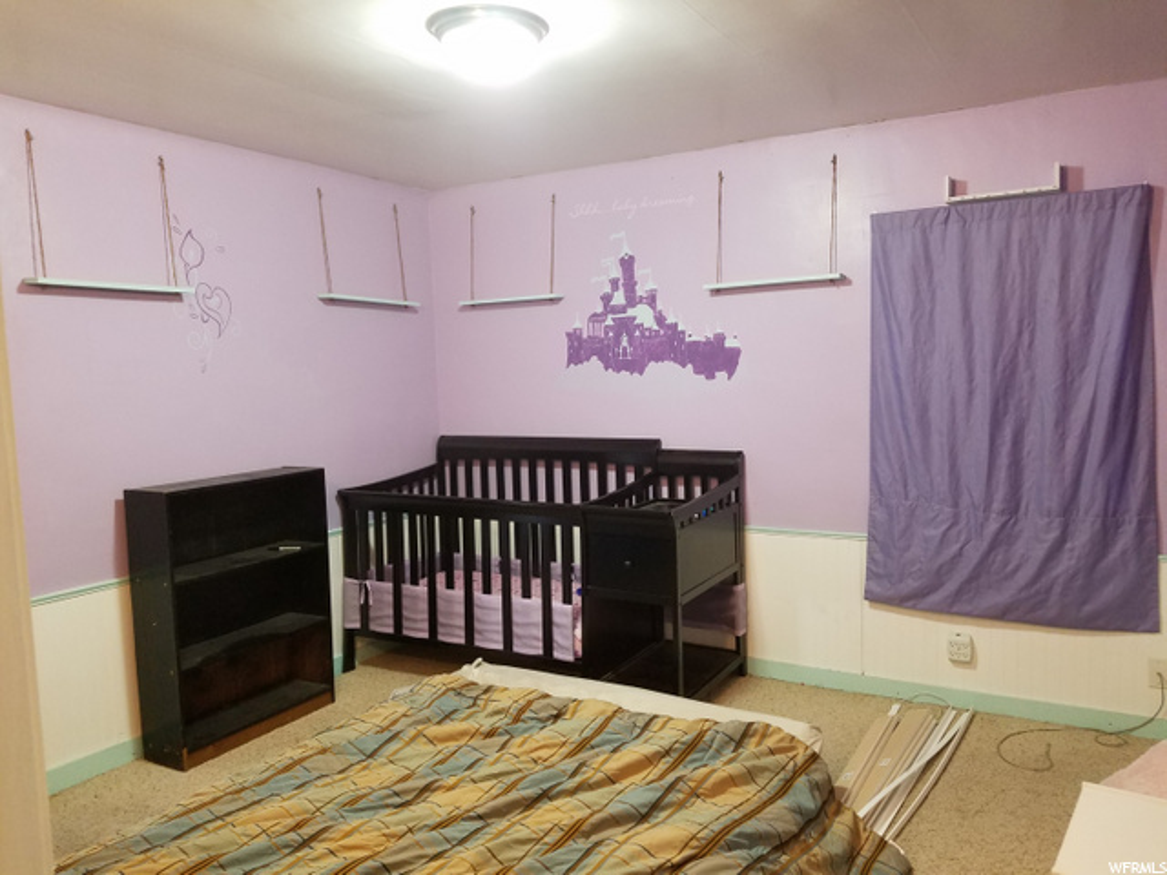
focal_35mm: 26
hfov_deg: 67.3
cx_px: 584
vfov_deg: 53.1
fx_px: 877
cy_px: 438
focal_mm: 4.2
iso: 200
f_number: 1.7
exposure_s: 1/15
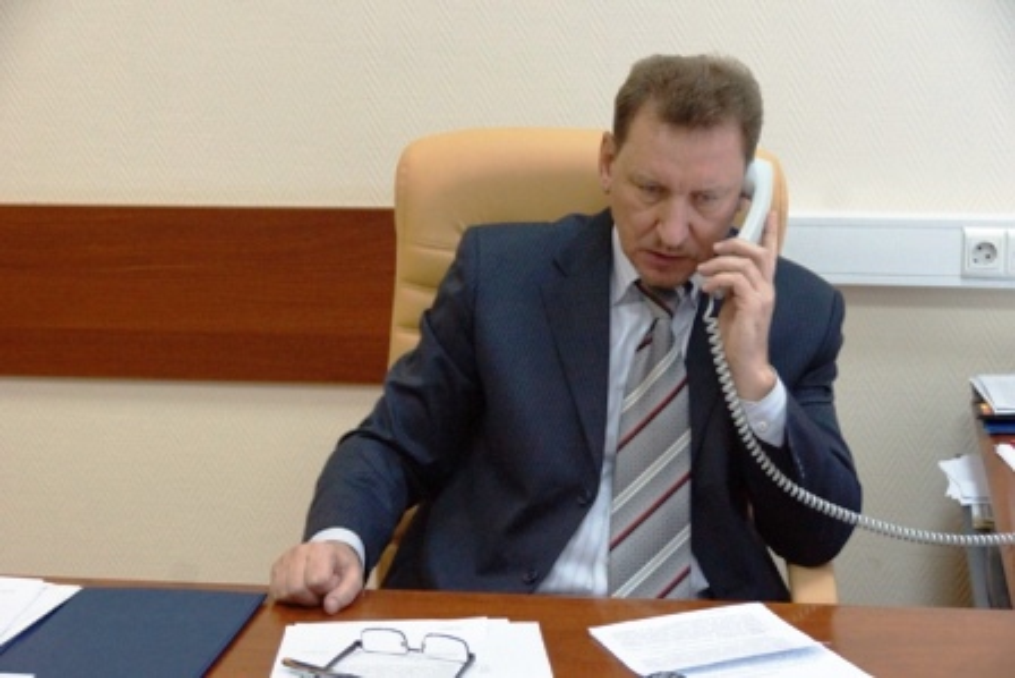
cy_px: 339
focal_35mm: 75
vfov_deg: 18.2
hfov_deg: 27.0
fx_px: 2115
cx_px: 508
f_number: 5.6
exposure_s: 1/100
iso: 2500
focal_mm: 50
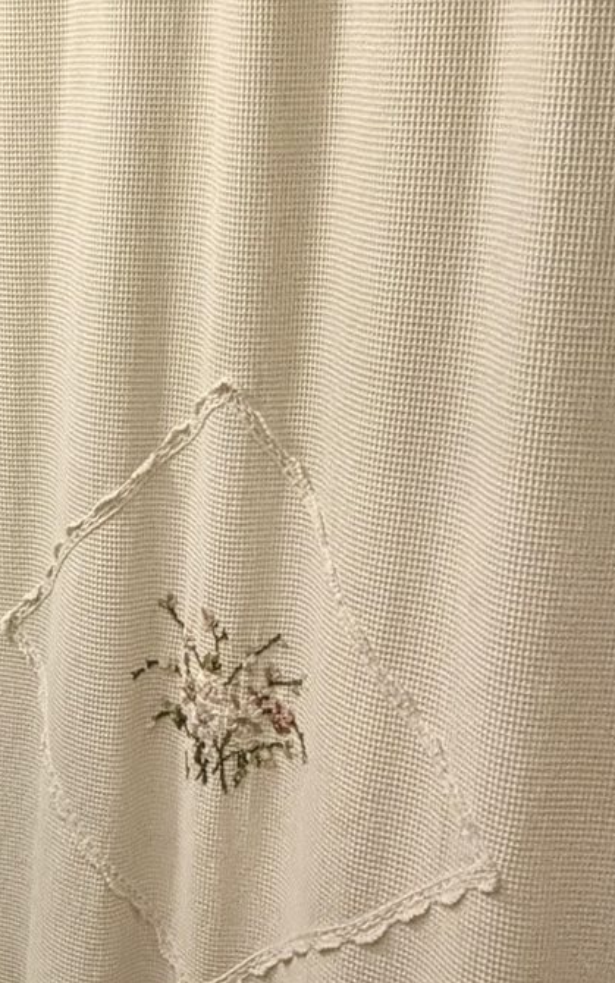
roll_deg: -0.2
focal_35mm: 51
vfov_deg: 38.9
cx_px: -220
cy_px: 292
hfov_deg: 22.3
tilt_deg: -10.6
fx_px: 1367
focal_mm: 2.22
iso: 320
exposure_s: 1/60
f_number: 2.2
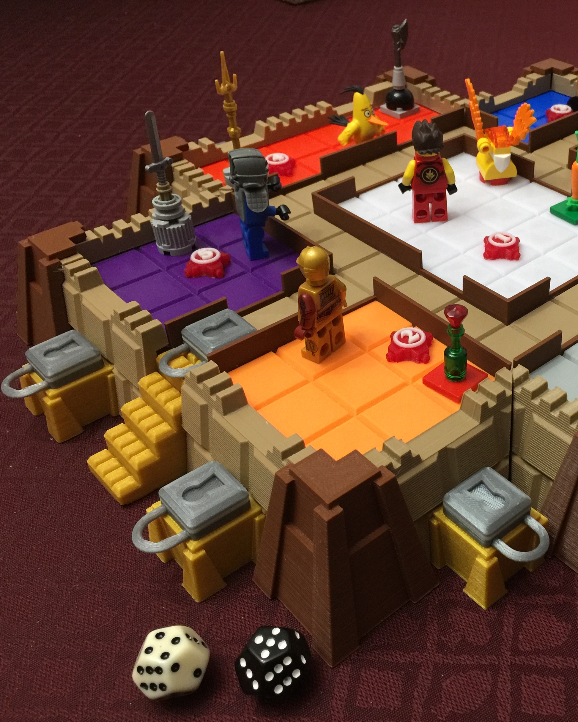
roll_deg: +0.1
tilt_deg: -37.3
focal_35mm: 38
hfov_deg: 37.7
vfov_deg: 47.9
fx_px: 813
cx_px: 465
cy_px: 361
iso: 100
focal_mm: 4.15
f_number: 2.2
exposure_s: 1/15
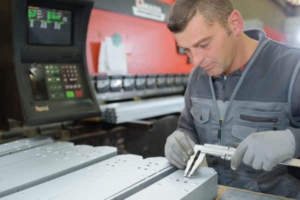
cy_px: 100
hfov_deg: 54.4
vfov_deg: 37.9
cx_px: 150
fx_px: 292
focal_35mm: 35
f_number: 3.2
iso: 400
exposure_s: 1/50
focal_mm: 35
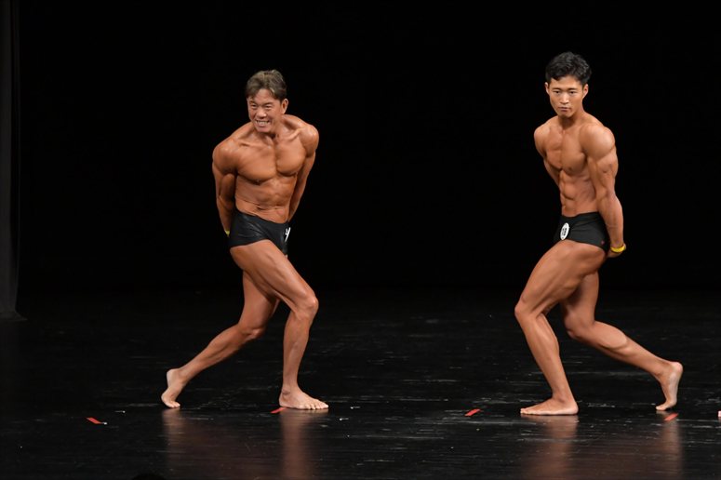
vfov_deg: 5.1
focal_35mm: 270
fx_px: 5405
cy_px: 240
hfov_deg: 7.6
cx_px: 360
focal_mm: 180
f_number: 5.6
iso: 3200
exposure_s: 1/400
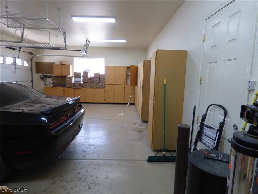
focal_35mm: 20
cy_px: 97
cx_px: 129
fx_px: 149
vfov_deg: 66.0
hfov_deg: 81.7
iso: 320
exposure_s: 1/60
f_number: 2.8
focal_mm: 3.58
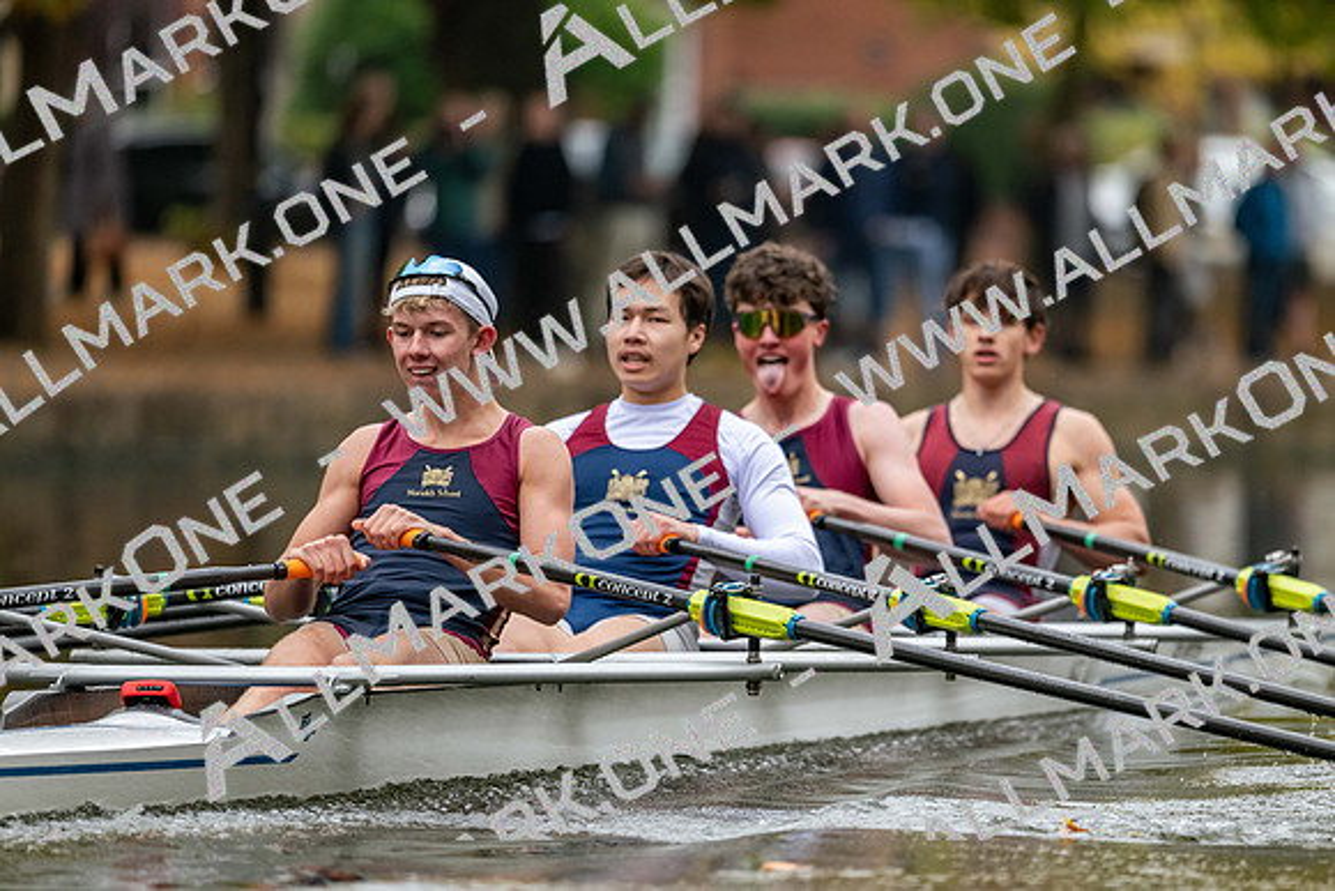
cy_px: 446
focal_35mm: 400
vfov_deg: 3.4
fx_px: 14836
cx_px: 668
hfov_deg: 5.2
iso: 2000
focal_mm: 400
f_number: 4.5
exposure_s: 1/2500
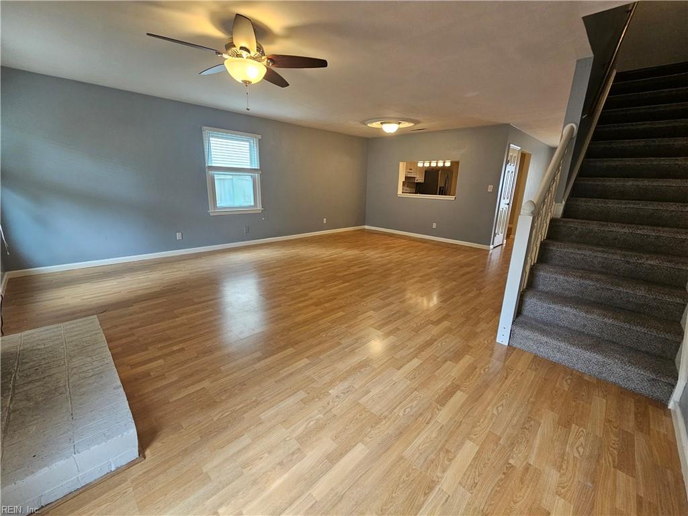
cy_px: 258
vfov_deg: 89.9
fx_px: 258
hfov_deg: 106.2
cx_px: 344
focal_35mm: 13
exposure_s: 1/60
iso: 200
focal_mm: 2.2
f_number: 2.2
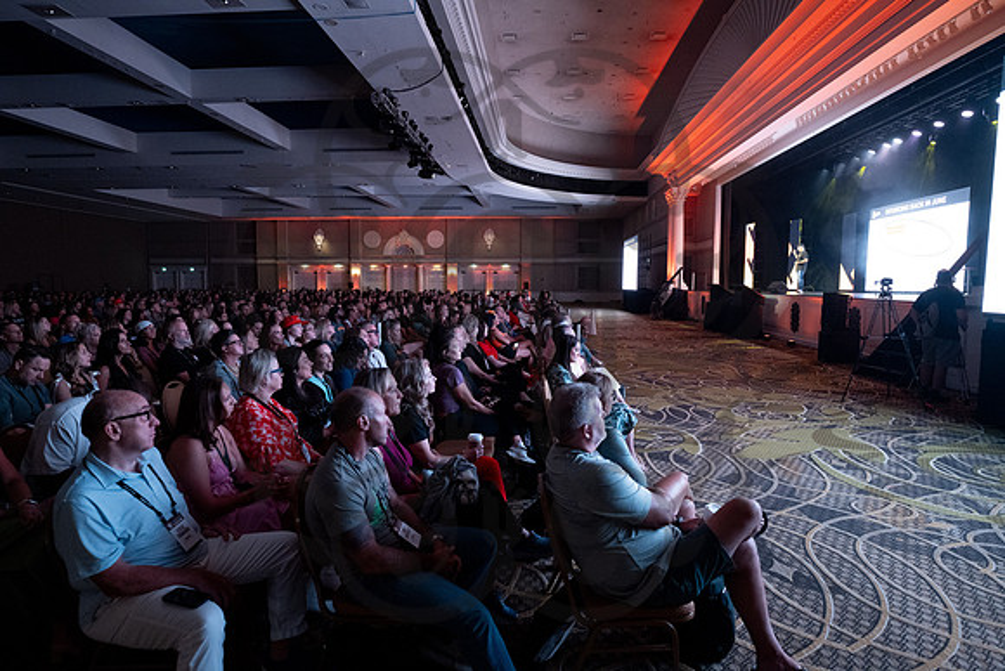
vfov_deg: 62.0
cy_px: 336
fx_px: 558
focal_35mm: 20
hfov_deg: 84.0
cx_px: 502
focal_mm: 20
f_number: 4
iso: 2500
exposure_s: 1/80
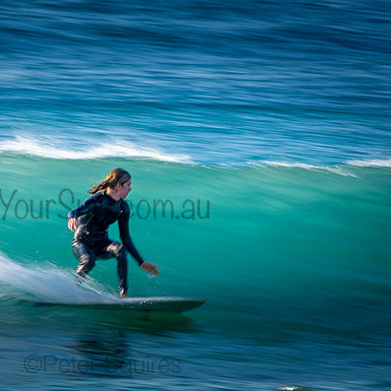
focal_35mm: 961
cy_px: 196
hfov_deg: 1.8
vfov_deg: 1.8
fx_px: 12281
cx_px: 103
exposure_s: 1/30
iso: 100
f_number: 16
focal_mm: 500
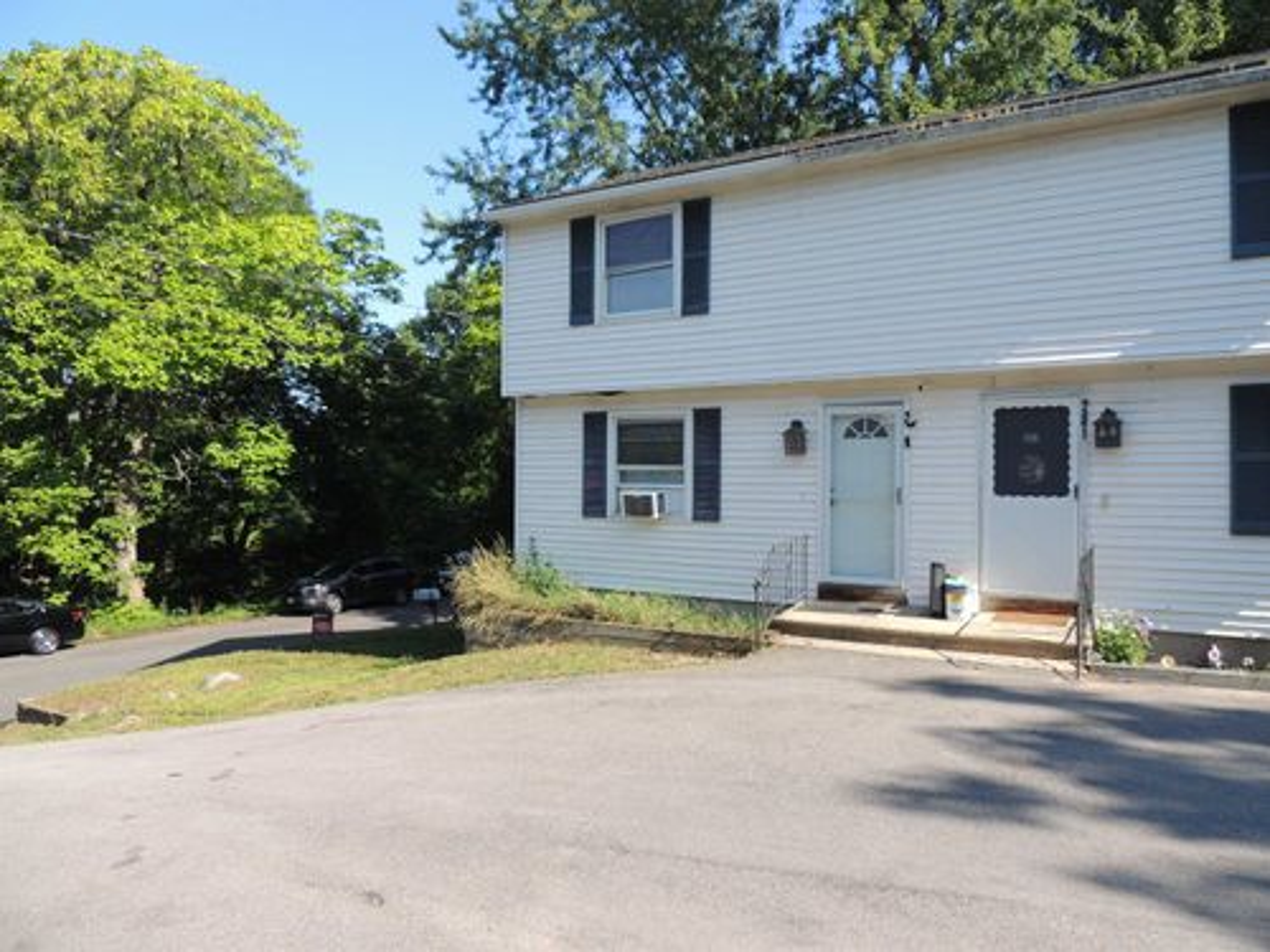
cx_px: 635
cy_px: 476
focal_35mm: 24
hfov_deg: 71.6
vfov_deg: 56.8
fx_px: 881
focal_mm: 4.3
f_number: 3
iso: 100
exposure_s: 1/500
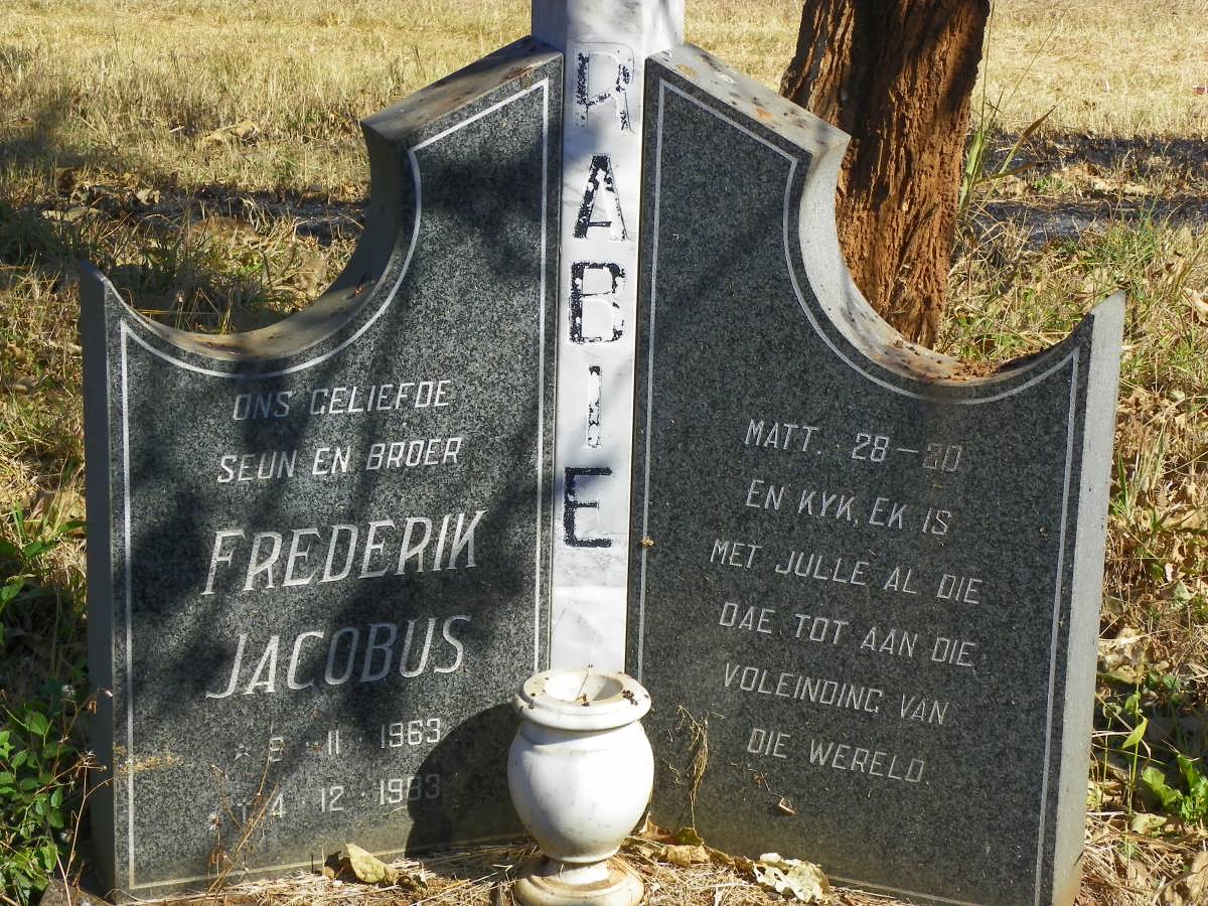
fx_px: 2966
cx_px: 604
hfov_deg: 23.0
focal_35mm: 85
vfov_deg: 17.4
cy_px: 453
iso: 64
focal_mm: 15.1
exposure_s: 1/160
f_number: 5.6
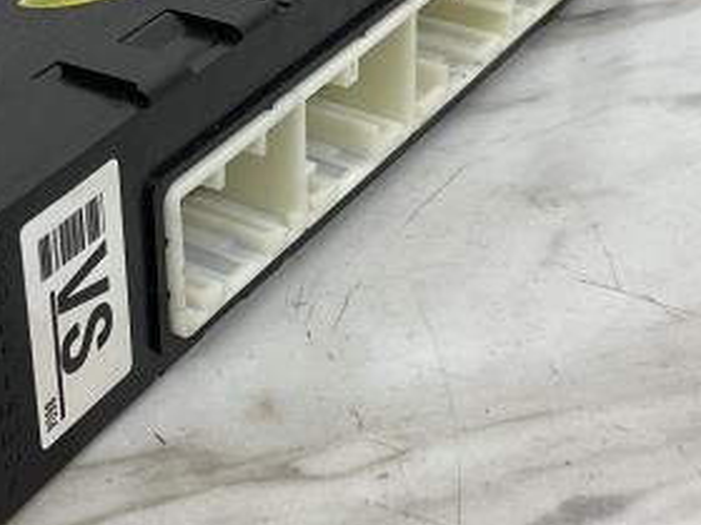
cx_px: 145
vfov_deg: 17.4
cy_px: 15
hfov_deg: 23.2
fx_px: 1681
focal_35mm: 83
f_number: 1.8
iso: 40
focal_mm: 3
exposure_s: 1/60
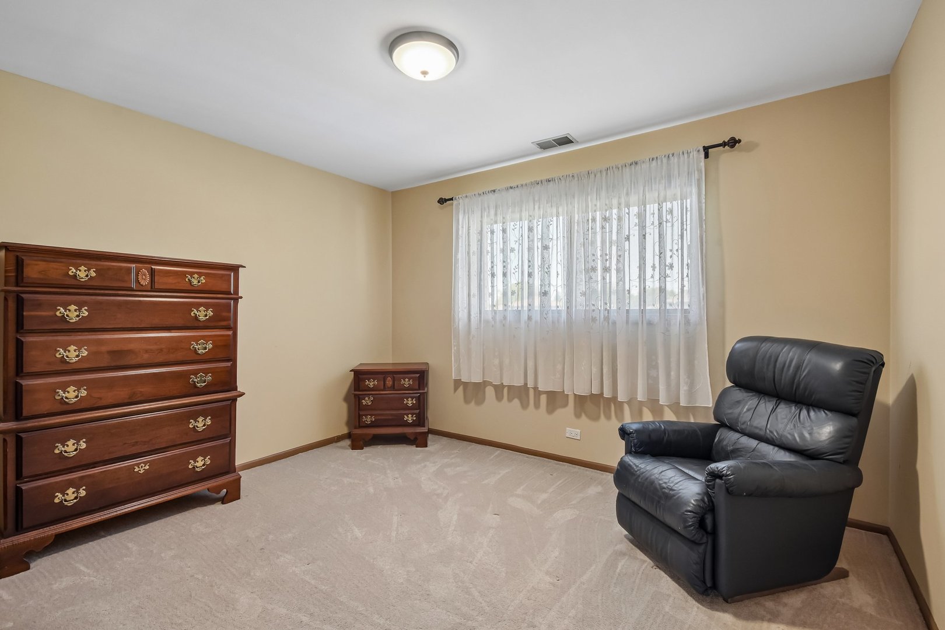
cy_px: 315
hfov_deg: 100.4
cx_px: 472
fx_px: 394
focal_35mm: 15
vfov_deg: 77.3
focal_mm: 10
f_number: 8
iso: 640
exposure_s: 1/40
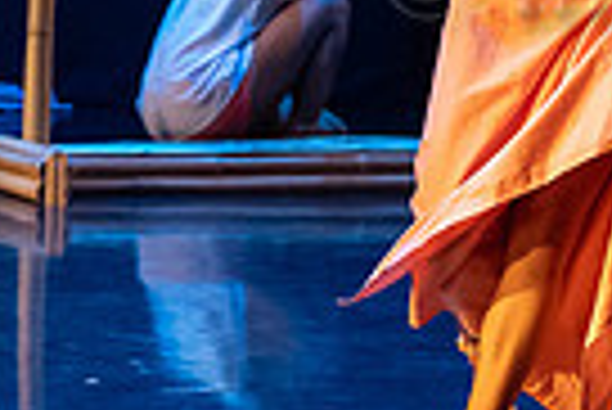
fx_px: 6586
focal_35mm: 387
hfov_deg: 5.3
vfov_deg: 3.5
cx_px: 794
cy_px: -192
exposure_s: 1/400
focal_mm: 75
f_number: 4
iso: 4000
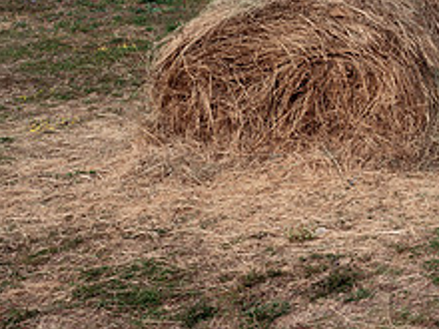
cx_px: 663
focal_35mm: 82
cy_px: 14
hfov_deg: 20.4
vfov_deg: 17.6
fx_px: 1040
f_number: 4.5
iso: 250
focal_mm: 28
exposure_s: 1/640
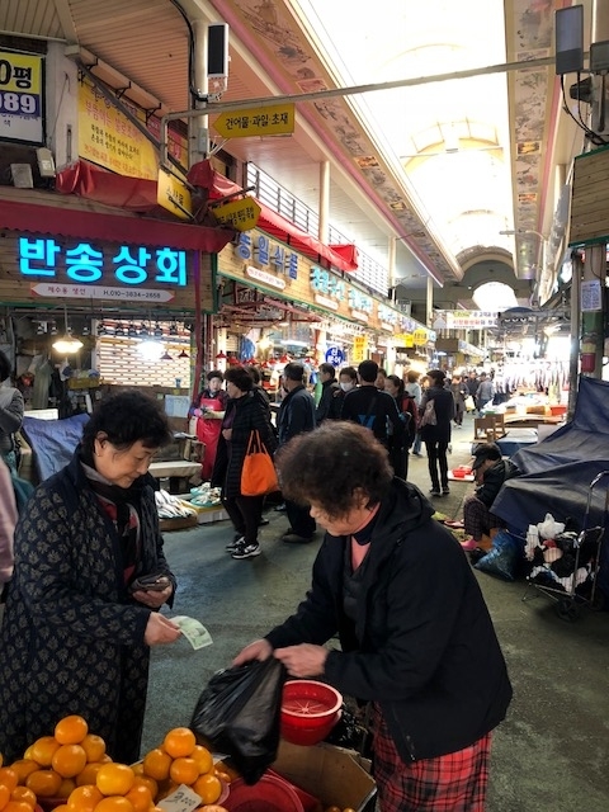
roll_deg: -2.1
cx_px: 304
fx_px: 657
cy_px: 406
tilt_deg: -2.6
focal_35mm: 28
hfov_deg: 49.7
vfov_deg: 63.4
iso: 160
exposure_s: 1/61
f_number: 1.8
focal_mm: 3.99
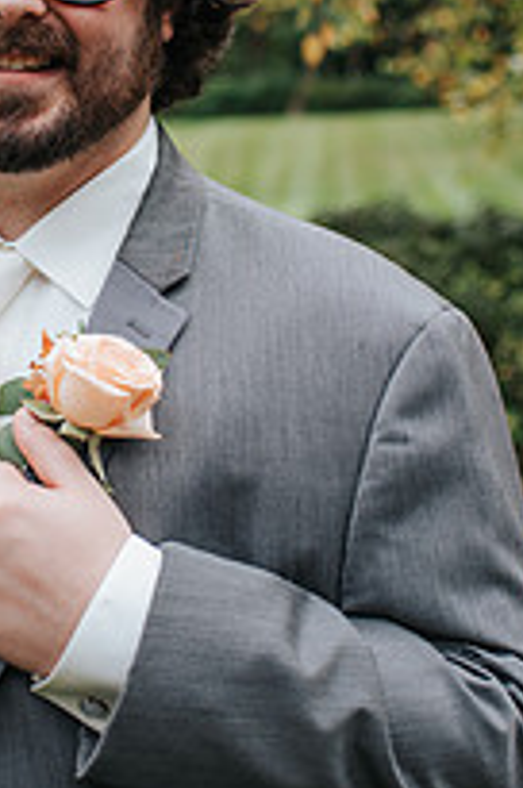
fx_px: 1684
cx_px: 104
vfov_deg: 26.1
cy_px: 234
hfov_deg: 17.5
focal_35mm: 77
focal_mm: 35
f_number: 2.8
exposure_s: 1/640
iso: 125
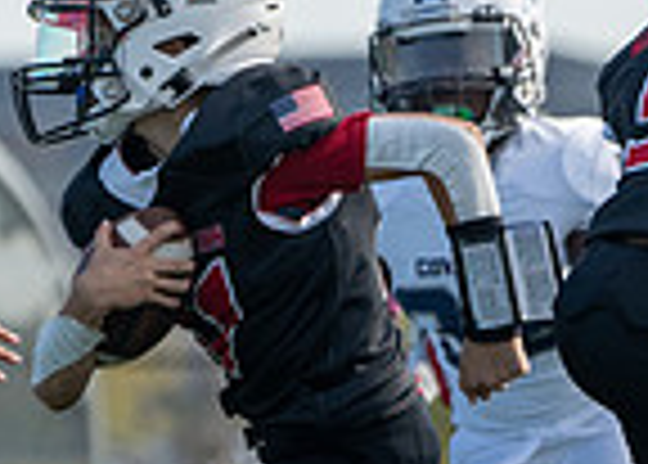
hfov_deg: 1.9
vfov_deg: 1.3
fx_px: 19996
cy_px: 306
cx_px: 706
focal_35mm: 1086
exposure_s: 1/1250
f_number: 5.6
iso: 500
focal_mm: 256
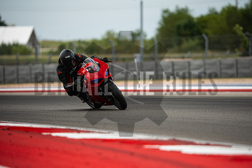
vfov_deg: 4.6
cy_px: 84
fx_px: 2100
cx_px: 126
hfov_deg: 6.9
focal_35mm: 300
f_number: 2
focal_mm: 200
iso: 400
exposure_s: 1/5000
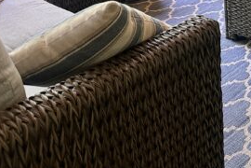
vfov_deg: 17.0
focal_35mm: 71
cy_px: -99
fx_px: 495
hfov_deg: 26.3
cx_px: 272
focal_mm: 6.86
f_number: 1.78
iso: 200
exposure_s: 1/121
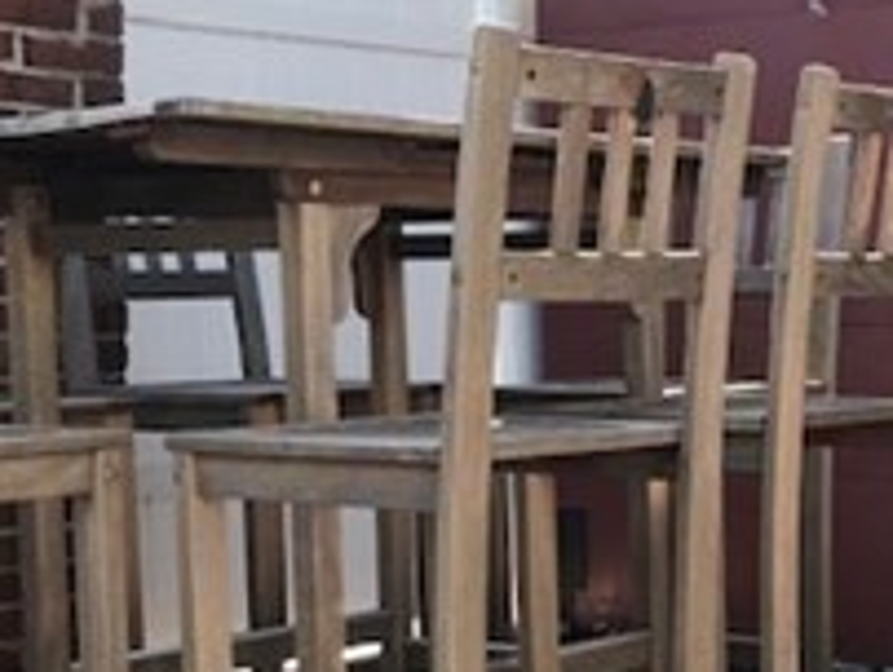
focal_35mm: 83
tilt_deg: -4.7
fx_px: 2144
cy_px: 526
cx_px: 858
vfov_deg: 17.7
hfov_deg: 22.7
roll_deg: -0.2
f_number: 1.8
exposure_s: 1/281
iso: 20
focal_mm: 3.99
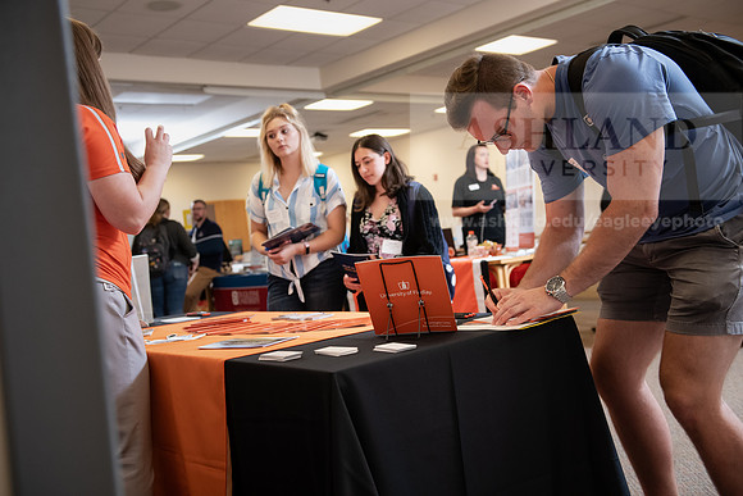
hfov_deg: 50.7
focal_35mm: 38
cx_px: 372
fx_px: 784
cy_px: 248
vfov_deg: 35.1
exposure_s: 1/200
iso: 1250
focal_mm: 38
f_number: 3.5
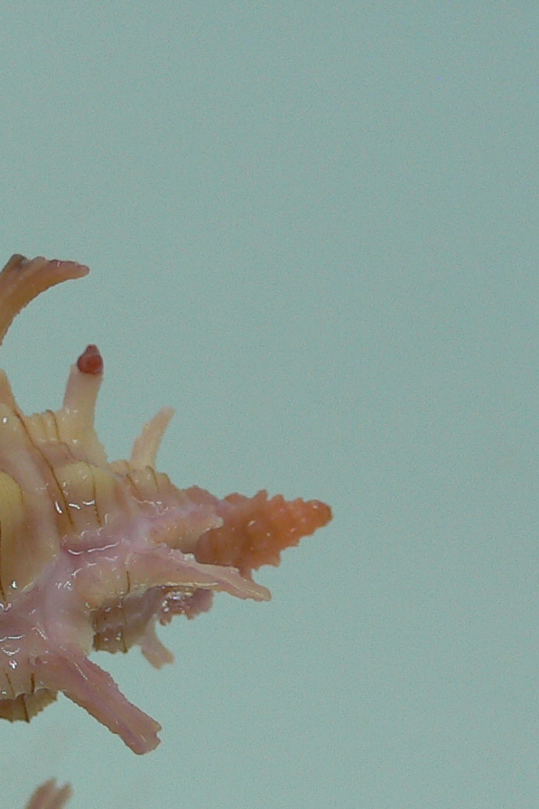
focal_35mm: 82
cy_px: 680
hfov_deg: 15.8
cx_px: -175
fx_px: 1841
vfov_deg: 24.3
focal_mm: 4.6
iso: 80
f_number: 2.8
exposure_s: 1/60
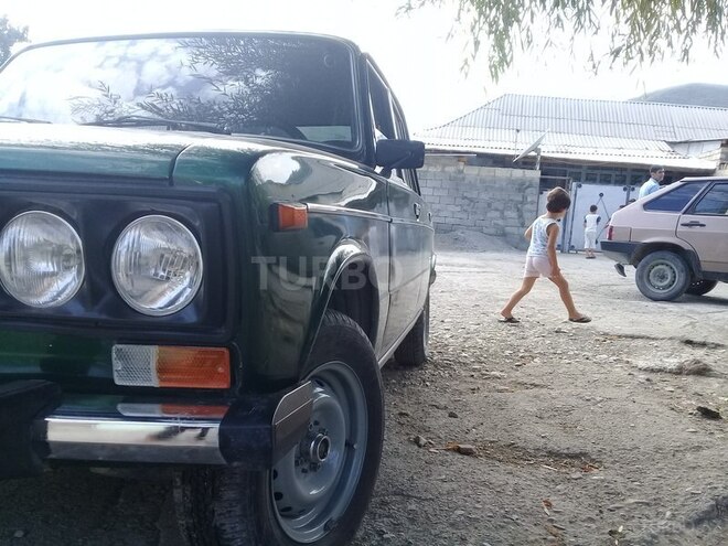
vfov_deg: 45.4
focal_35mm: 31
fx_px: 652
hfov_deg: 58.4
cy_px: 273
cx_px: 364
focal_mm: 3.3
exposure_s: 1/202
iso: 50
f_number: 2.2
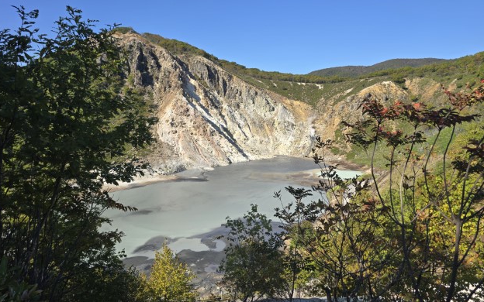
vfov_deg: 49.3
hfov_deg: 72.5
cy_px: 155
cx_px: 238
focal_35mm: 25
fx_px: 330
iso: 12
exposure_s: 1/601
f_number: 1.7
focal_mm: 6.3
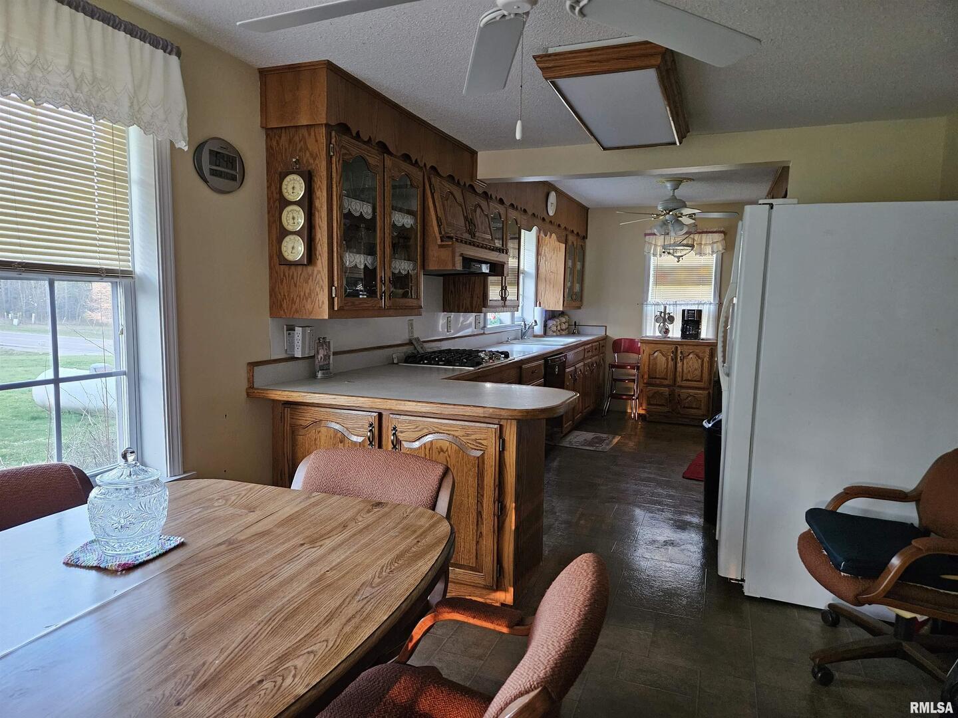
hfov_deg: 73.9
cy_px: 359
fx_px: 637
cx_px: 479
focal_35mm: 23
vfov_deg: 58.9
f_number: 1.8
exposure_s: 1/40
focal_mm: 5.4
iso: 640
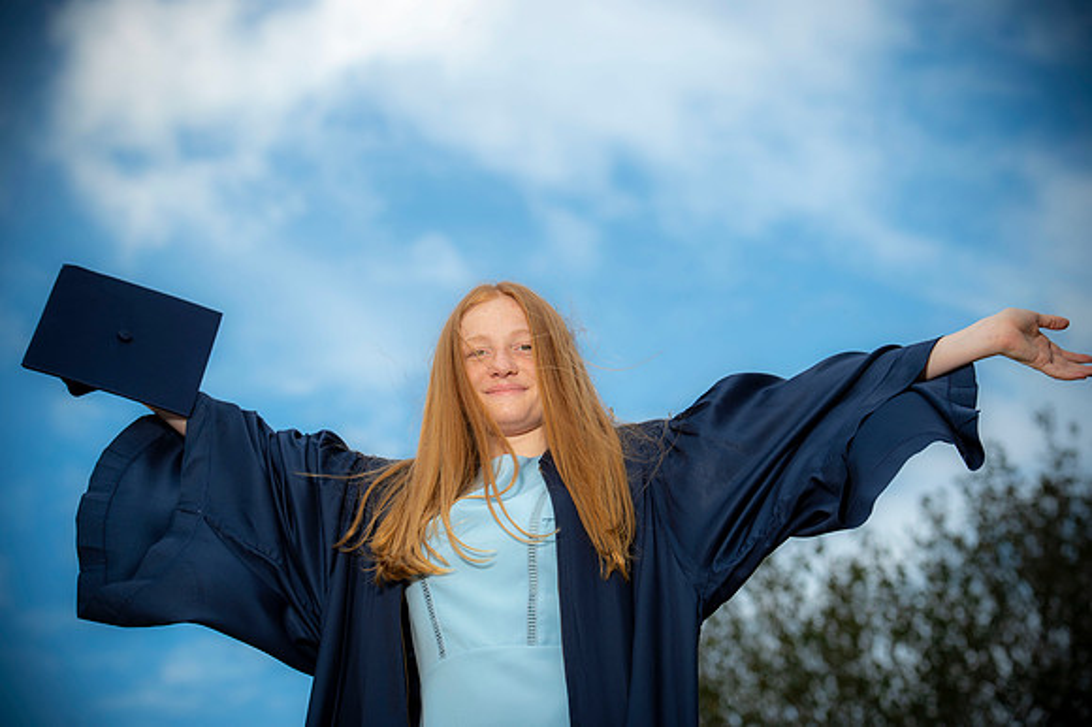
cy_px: 364
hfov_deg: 20.4
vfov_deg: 13.7
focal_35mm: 100
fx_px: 3031
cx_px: 546
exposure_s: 1/250
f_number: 5.6
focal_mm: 100
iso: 80
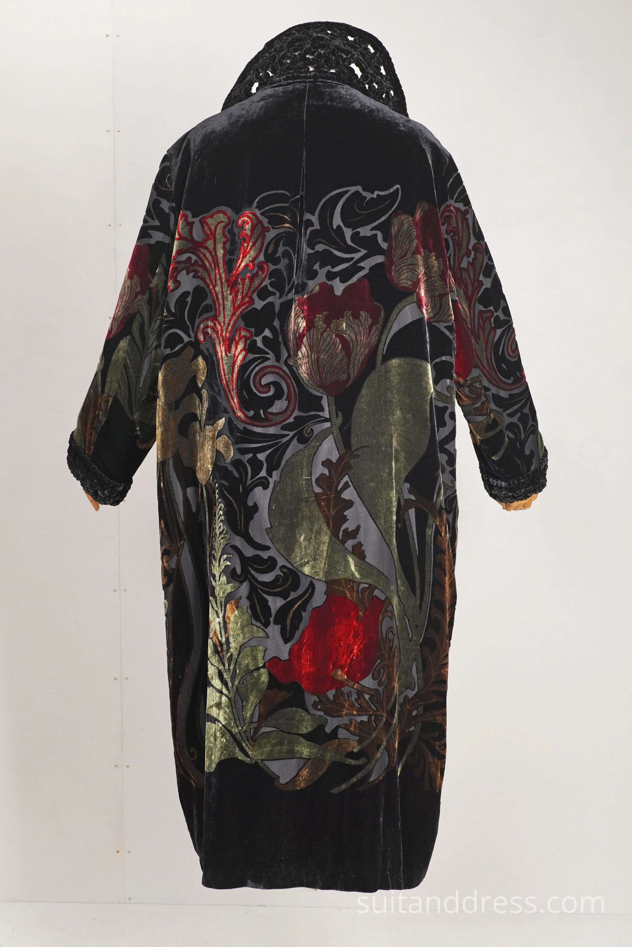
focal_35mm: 48
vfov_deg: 41.1
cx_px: 316
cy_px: 474
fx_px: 1264
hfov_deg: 28.1
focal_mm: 32
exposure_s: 1/30
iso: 320
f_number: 5.6
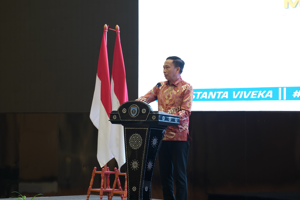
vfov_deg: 6.9
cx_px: 150
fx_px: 1667
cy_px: 100
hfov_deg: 10.3
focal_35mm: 200
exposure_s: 1/40
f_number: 6.3
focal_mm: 200
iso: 1250
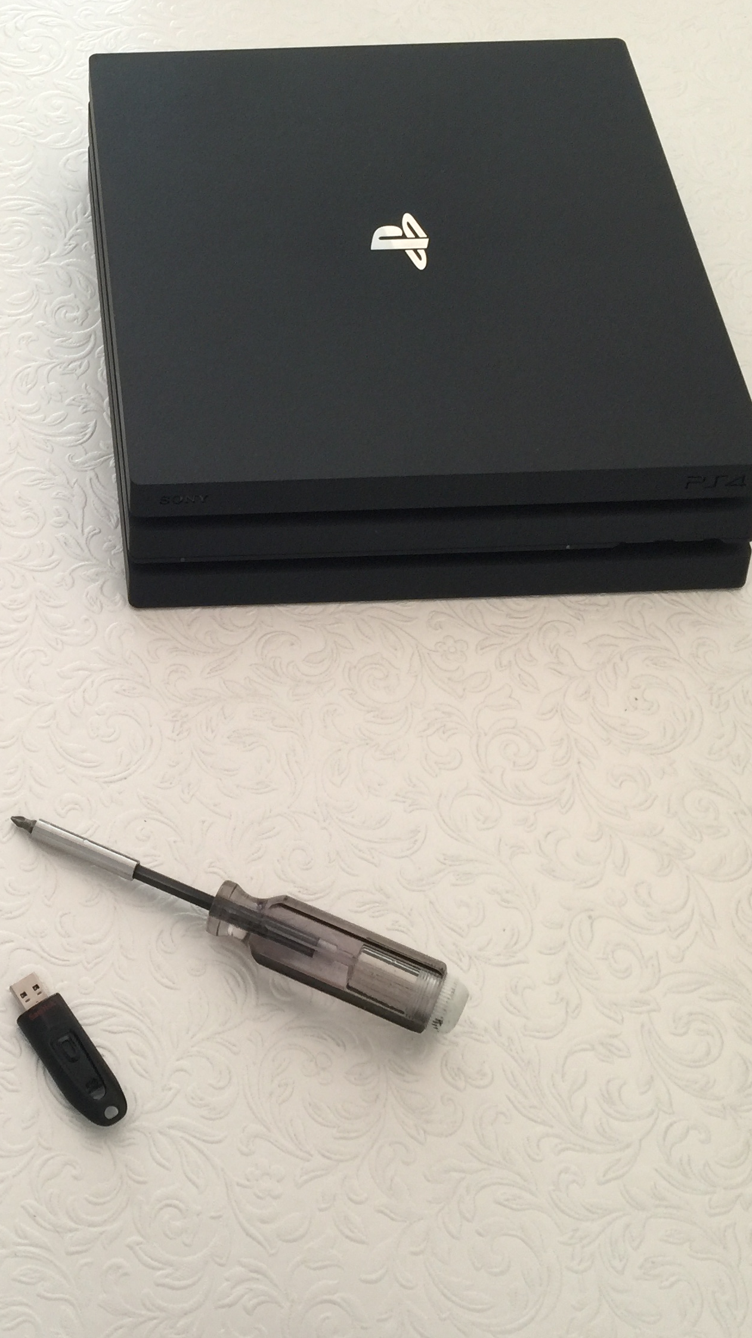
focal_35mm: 46
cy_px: 642
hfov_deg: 24.9
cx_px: 21
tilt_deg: -57.6
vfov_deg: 44.6
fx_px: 1631
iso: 50
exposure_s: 1/17
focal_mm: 4.15
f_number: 2.2
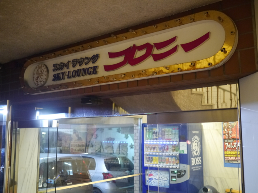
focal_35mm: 40
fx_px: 298
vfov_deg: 36.0
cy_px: 96
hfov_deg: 46.8
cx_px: 129
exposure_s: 1/25
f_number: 1.7
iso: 1600
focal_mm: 20
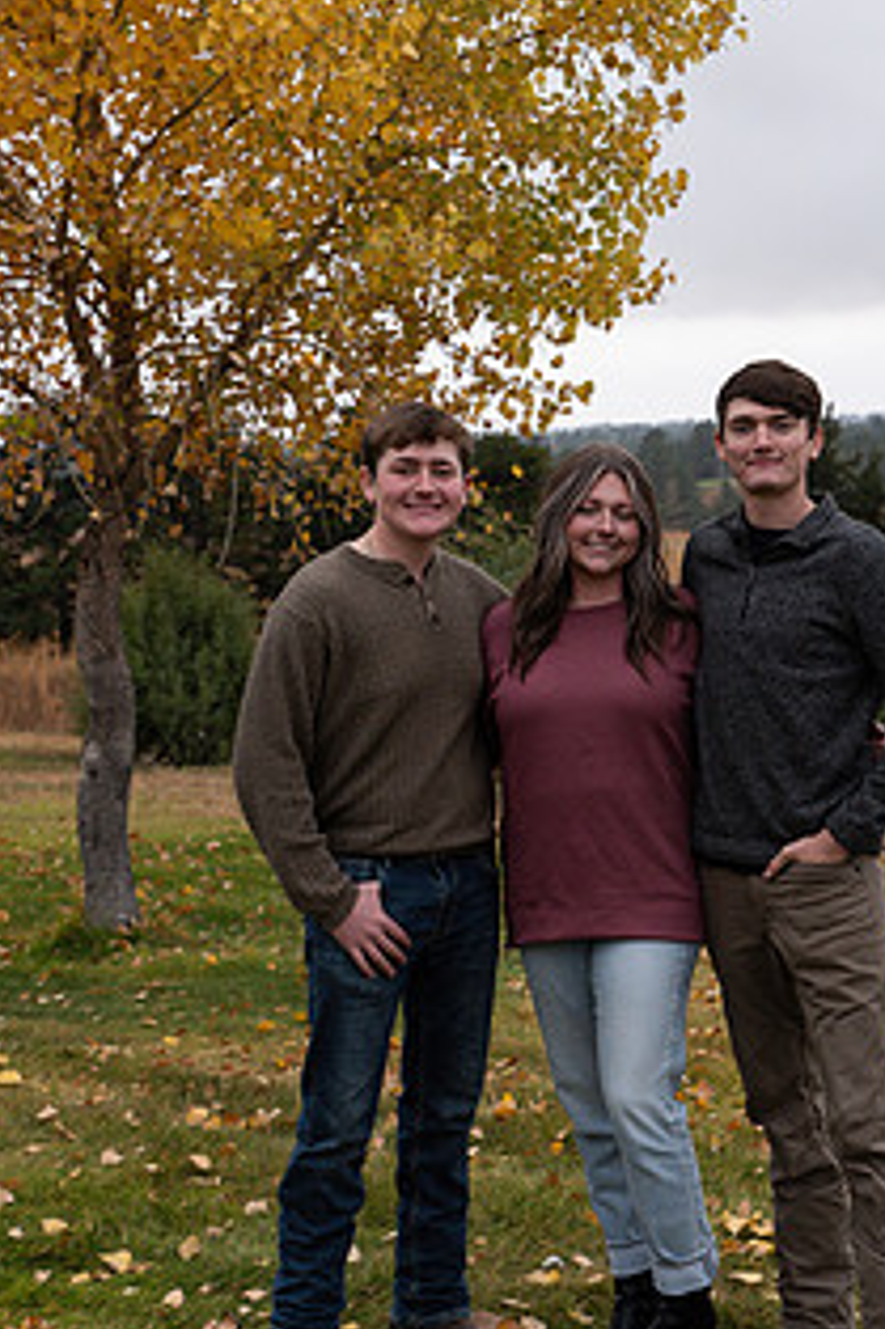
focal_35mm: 66
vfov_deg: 30.5
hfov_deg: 20.5
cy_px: 567
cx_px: 584
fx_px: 2436
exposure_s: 1/125
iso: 800
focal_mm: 46
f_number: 5.6
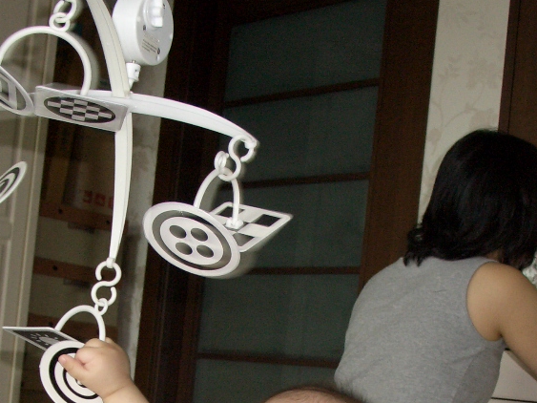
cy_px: 444
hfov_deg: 26.0
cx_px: 248
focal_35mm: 75
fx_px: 1163
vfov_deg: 18.9
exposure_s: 1/60
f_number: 2.8
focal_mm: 7.1
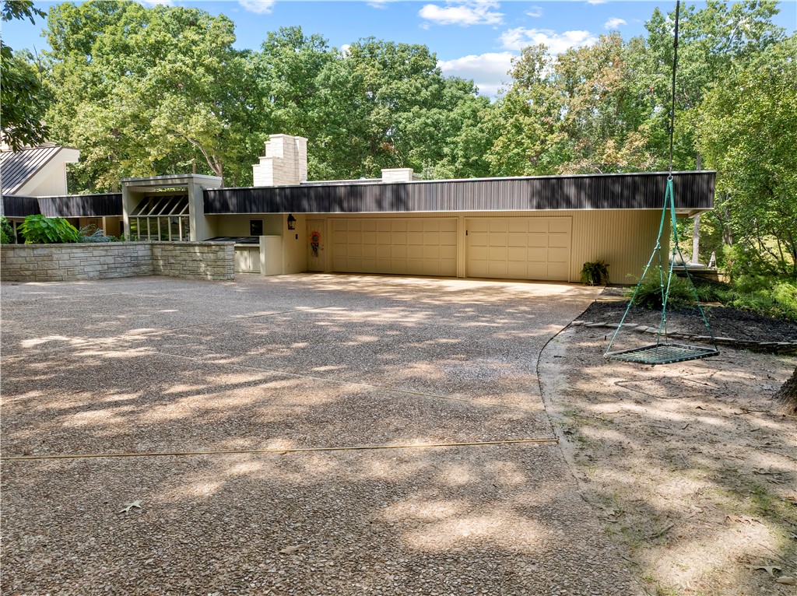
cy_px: 298
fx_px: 552
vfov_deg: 56.7
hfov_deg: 71.6
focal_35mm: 24
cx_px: 398
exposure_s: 1/1000
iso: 400
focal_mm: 12.29
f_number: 2.8
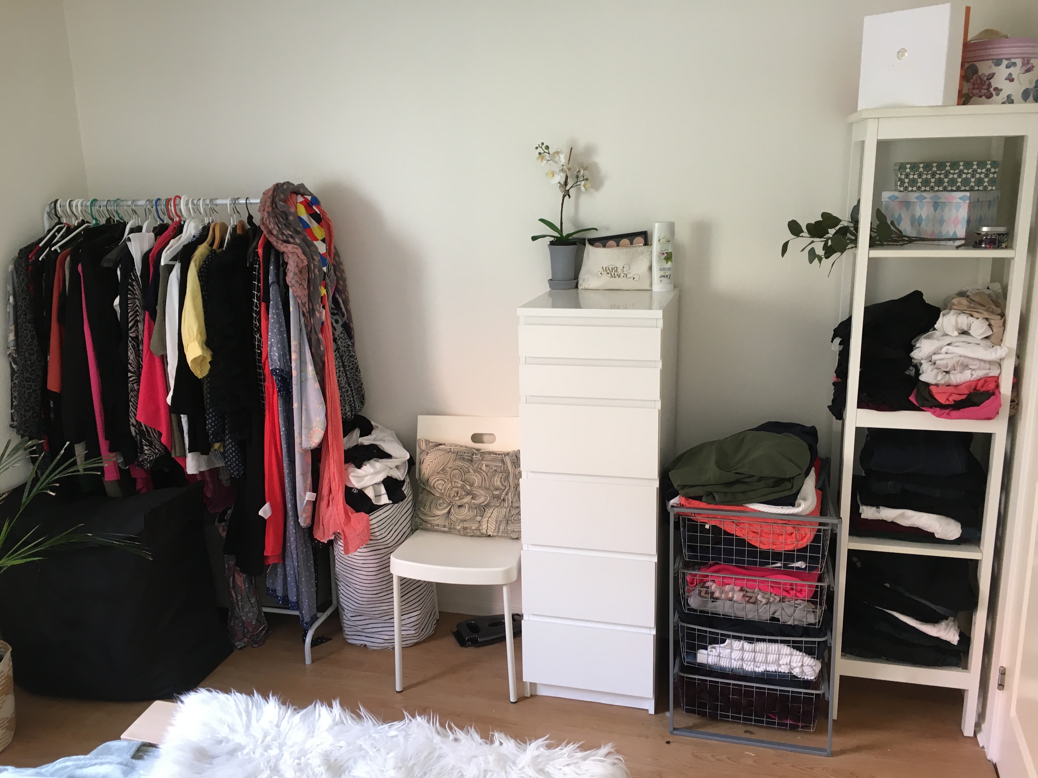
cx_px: 519
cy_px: 389
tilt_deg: -13.6
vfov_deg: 48.2
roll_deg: +3.0
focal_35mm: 29
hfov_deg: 61.7
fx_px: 870
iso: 80
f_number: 2.2
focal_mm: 4.15
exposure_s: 1/33
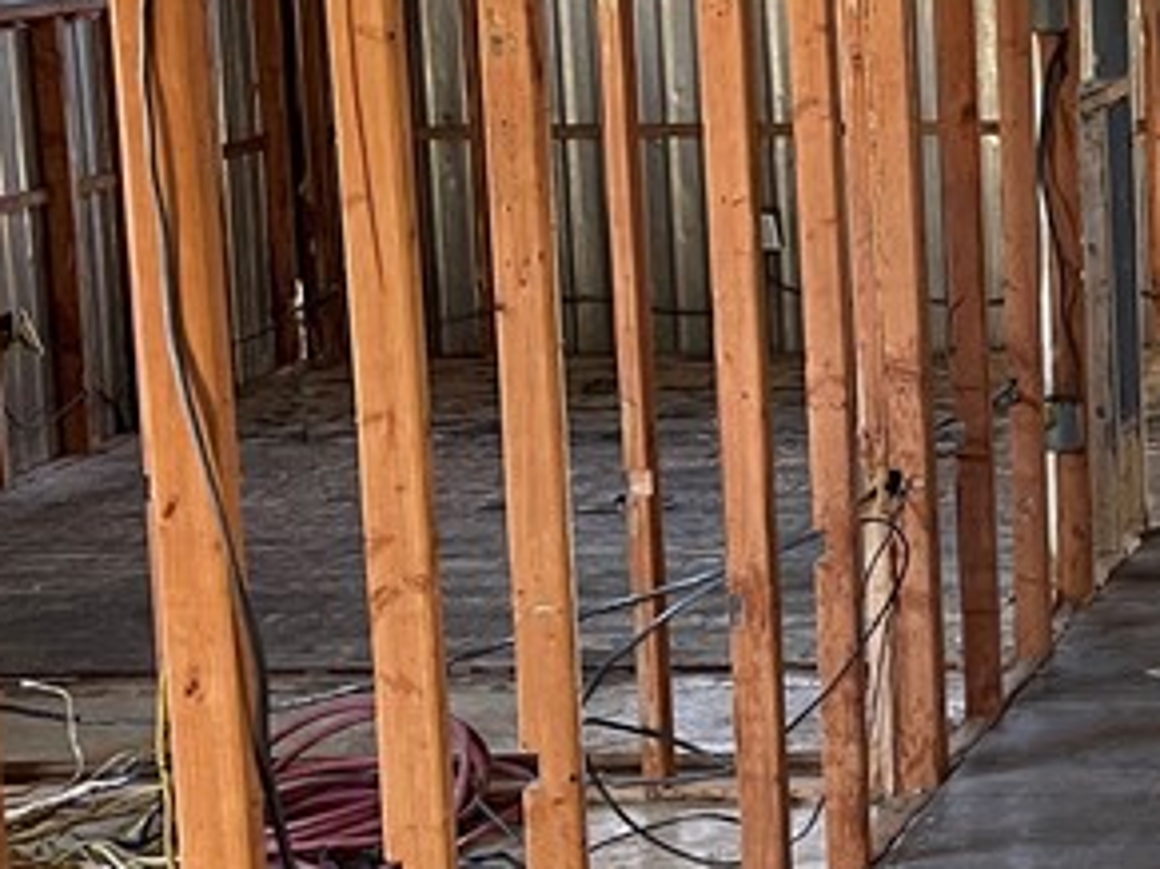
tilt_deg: -7.7
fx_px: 2948
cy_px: 211
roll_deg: +1.1
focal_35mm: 88
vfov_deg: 16.7
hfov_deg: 19.7
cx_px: 1666
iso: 160
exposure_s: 1/60
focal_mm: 5.1
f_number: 1.6
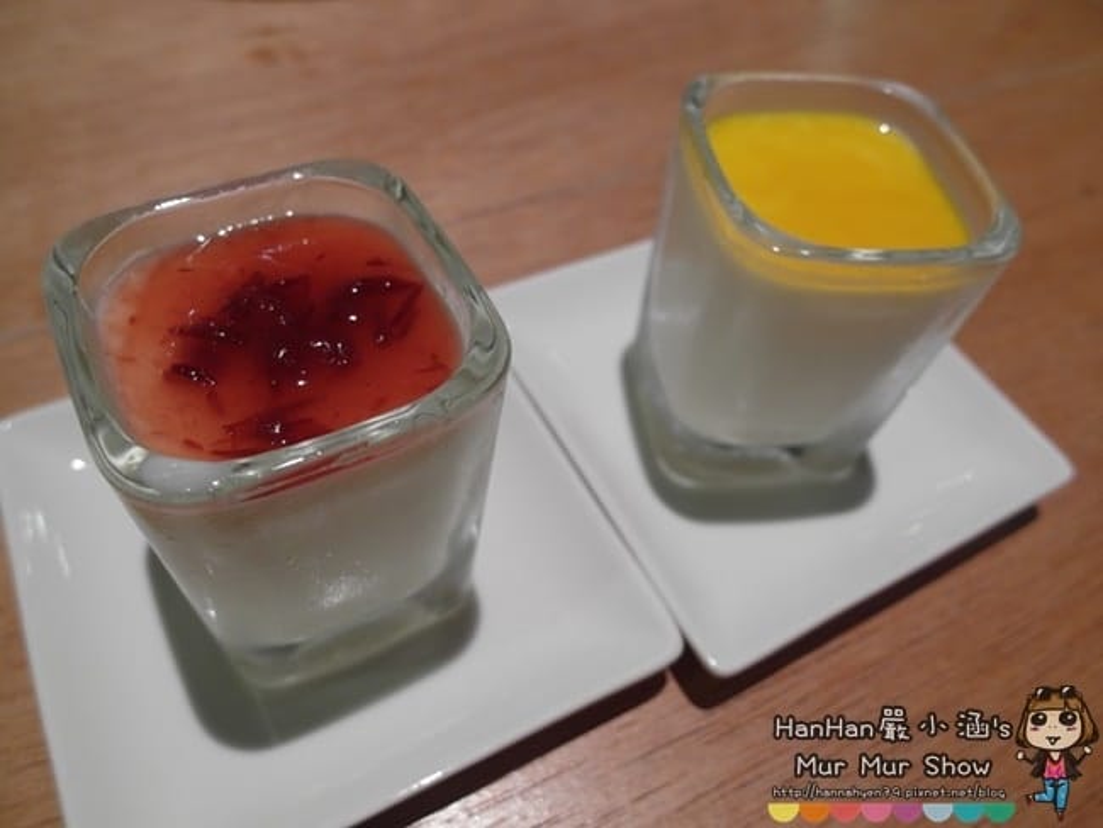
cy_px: 414
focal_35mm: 26
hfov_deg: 67.3
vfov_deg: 53.1
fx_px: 829
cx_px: 552
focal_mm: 5.6
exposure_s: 1/45
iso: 200
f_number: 2.3
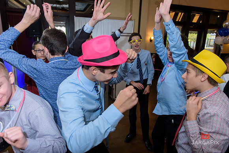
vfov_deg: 53.2
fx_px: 153
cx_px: 114
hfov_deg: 73.7
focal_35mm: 24
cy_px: 76
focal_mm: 24
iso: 1600
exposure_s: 1/125
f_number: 3.2
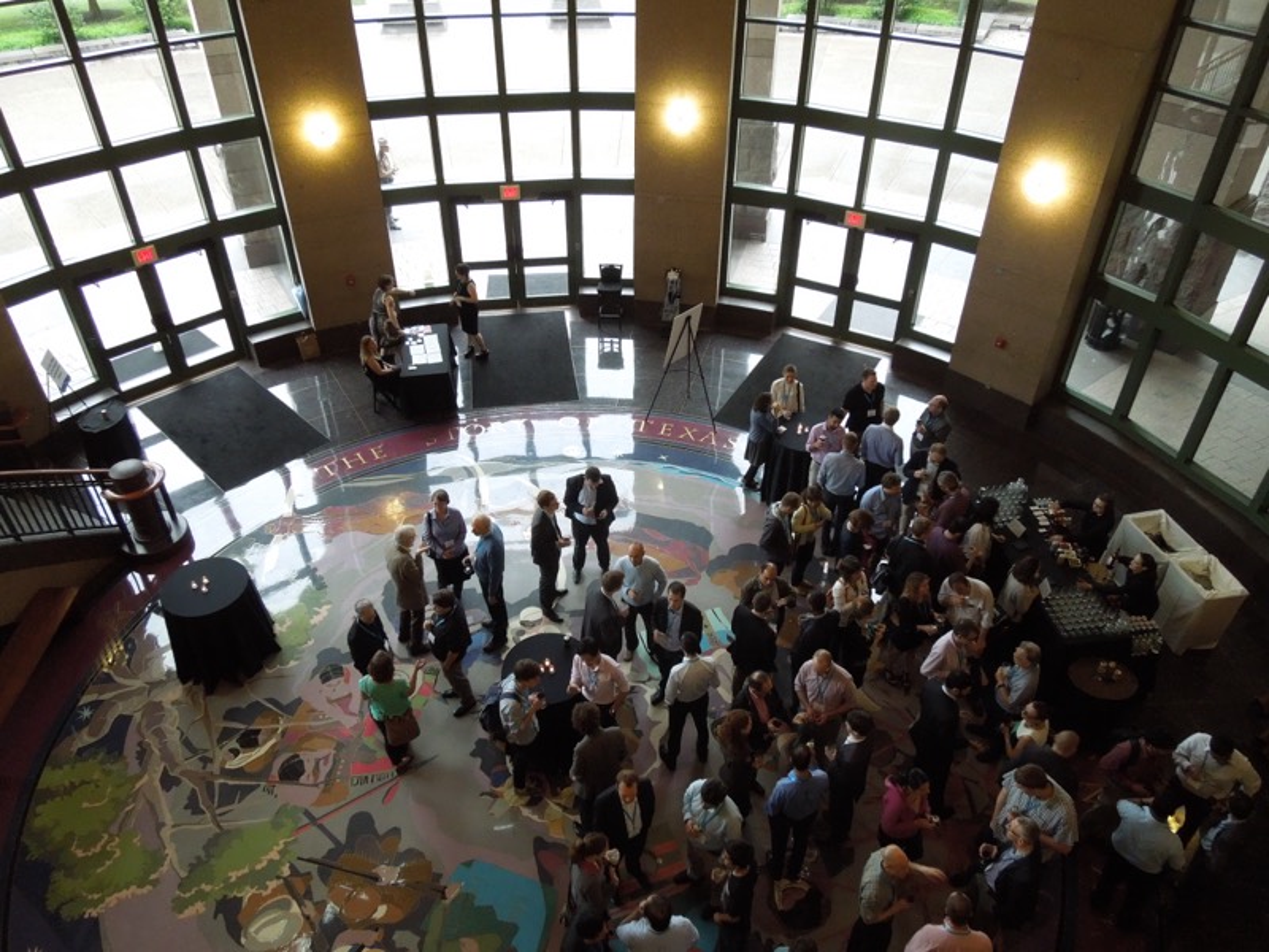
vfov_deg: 54.9
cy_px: 476
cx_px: 634
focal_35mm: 25
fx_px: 916
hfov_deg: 69.4
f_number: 3.3
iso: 560
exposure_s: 1/30
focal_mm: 4.5
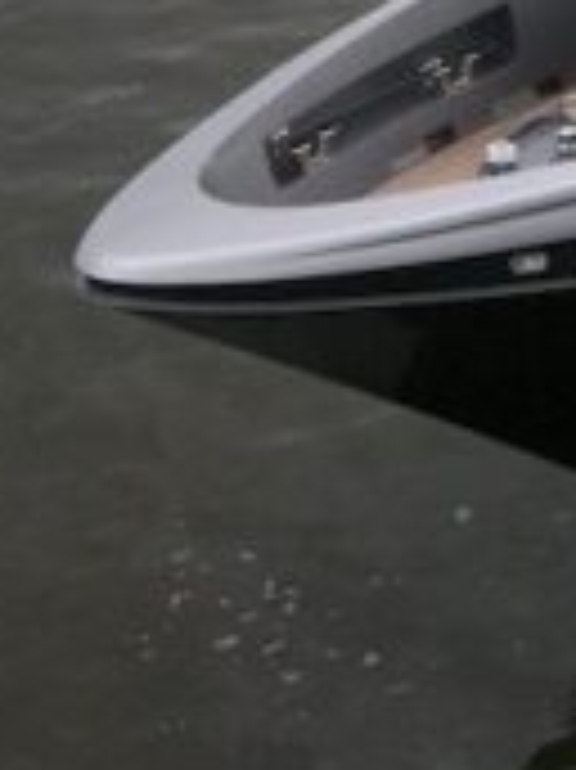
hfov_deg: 6.1
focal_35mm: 227
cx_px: 1588
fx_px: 5046
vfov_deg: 8.6
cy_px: -191
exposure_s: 1/1000
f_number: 8
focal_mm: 35
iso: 800
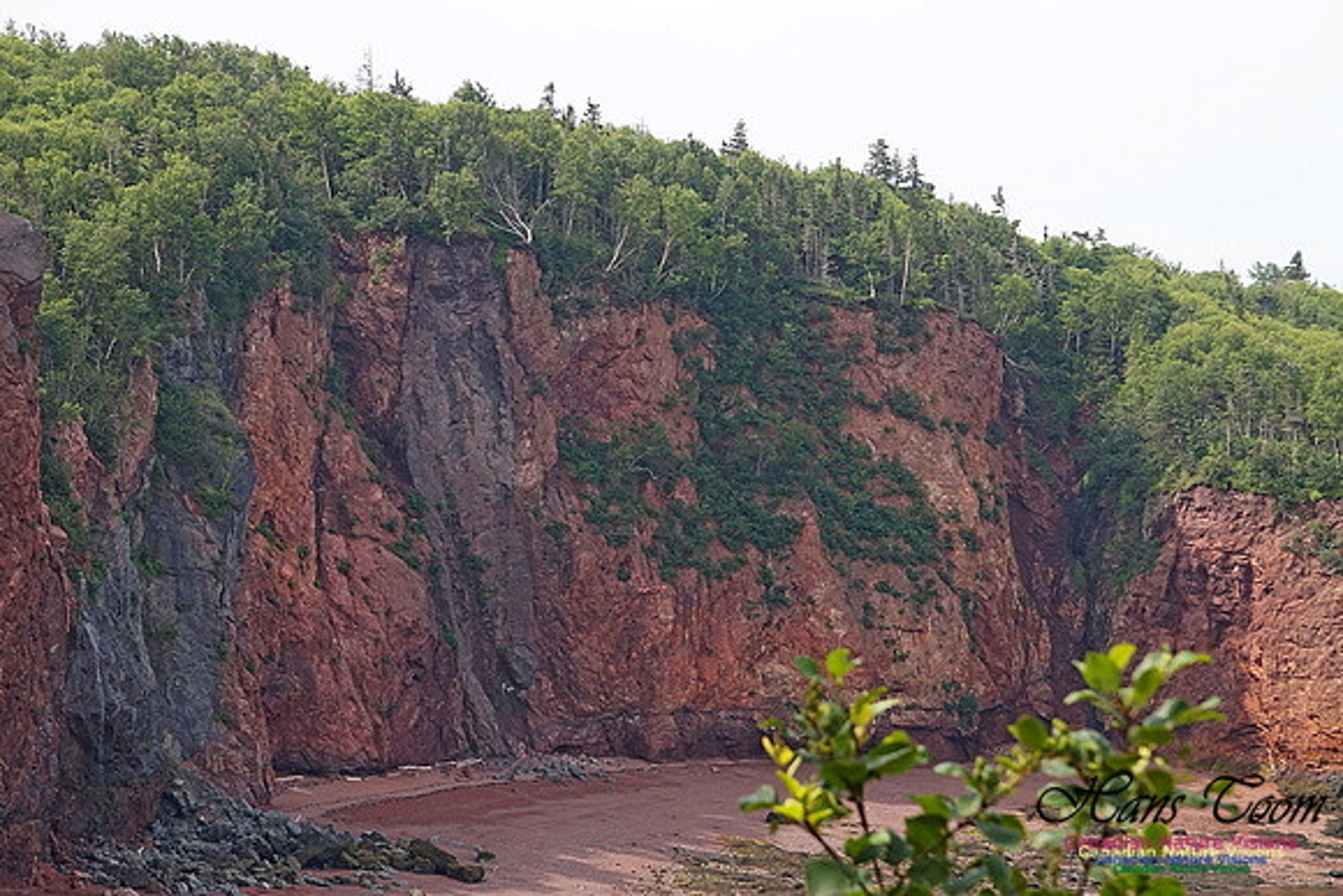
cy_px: 448
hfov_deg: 18.2
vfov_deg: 12.2
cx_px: 672
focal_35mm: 112
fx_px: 4198
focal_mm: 75
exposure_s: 1/640
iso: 800
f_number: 9
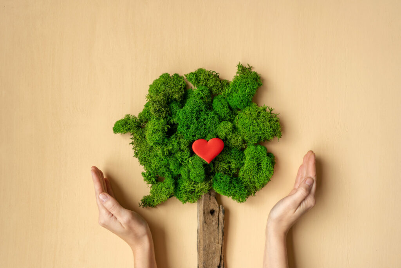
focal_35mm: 28
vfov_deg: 46.4
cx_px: 200
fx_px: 312
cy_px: 134
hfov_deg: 65.5
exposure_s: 1/125
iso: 320
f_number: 4.5
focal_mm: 28
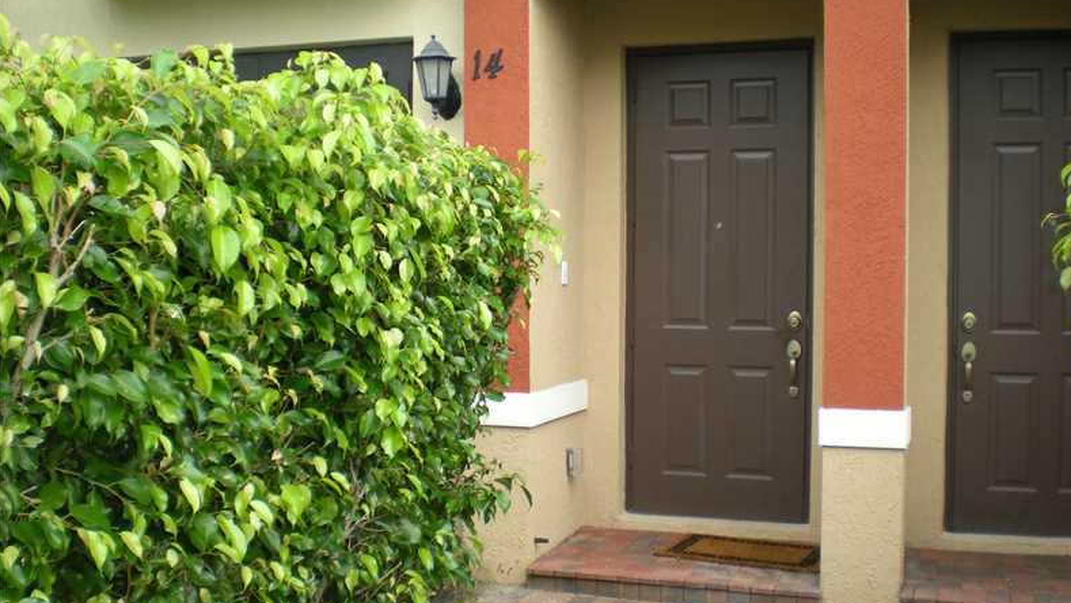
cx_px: 540
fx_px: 1193
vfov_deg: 28.4
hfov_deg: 48.4
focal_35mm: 42
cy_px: 291
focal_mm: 6.3
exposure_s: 1/120
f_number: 3.1
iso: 89
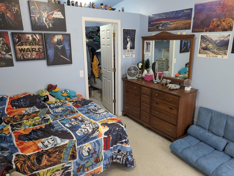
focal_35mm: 24
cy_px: 88
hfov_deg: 71.5
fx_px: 162
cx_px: 117
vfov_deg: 56.9
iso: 495
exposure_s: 1/126
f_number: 1.68
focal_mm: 6.9
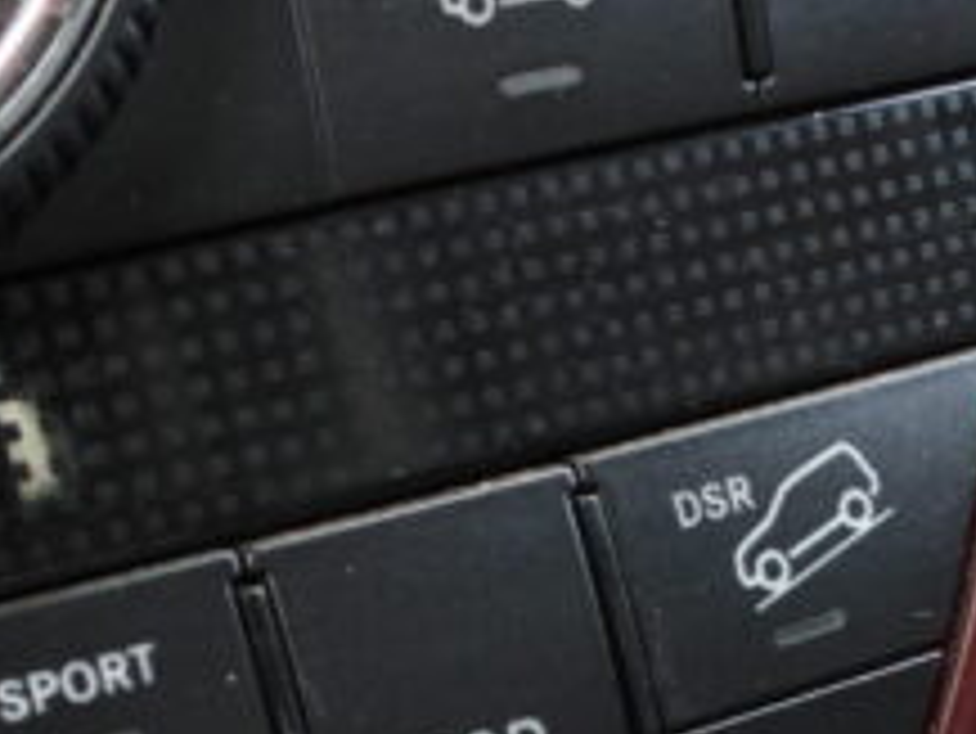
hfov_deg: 18.6
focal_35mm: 105
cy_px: 693
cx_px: 760
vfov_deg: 13.9
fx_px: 2962
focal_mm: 5.8
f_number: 3.2
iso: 100
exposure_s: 1/30
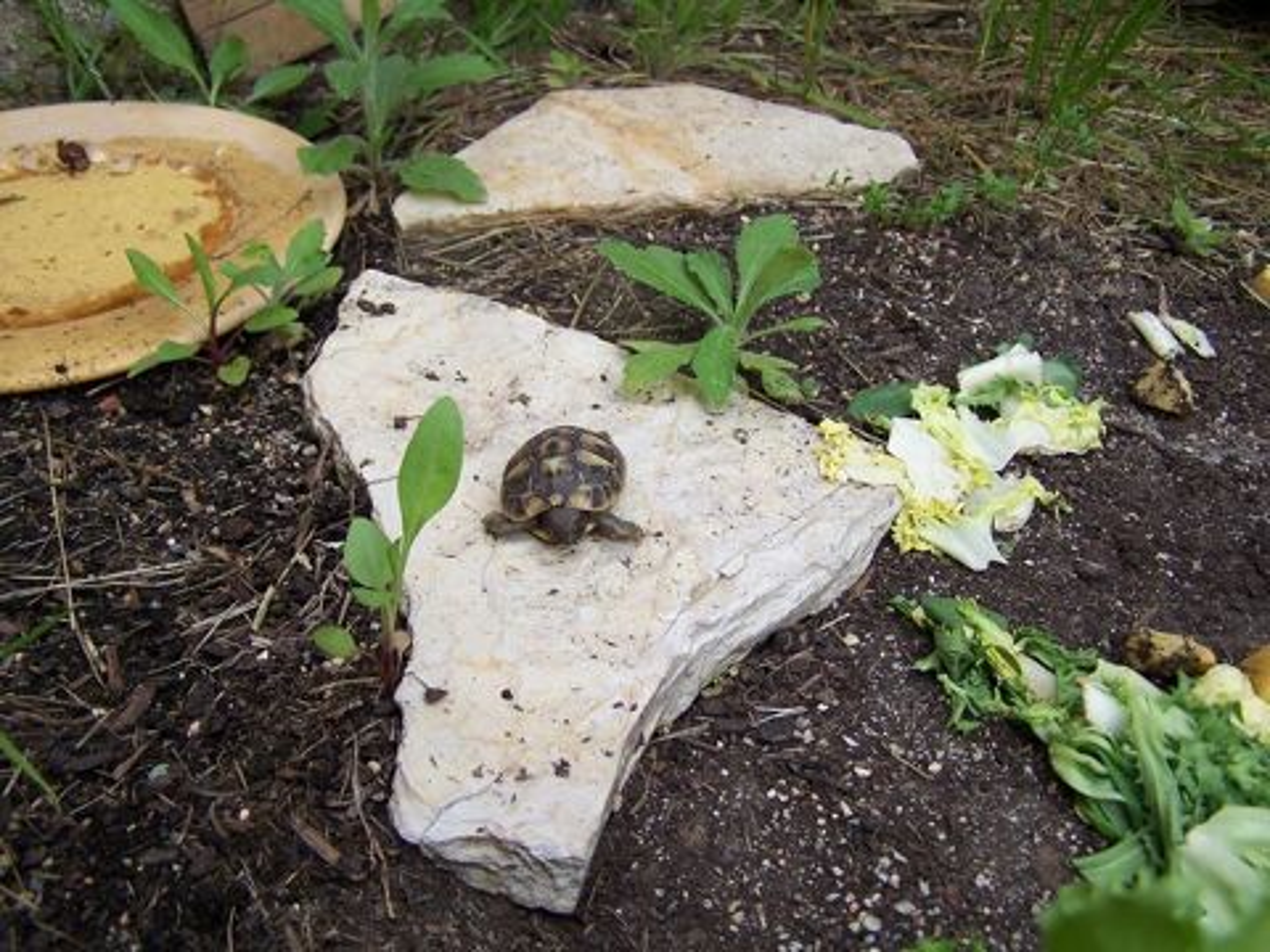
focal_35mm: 38
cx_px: 635
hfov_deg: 49.0
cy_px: 476
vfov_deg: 37.7
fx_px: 1394
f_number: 2.8
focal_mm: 6.3
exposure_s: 1/250
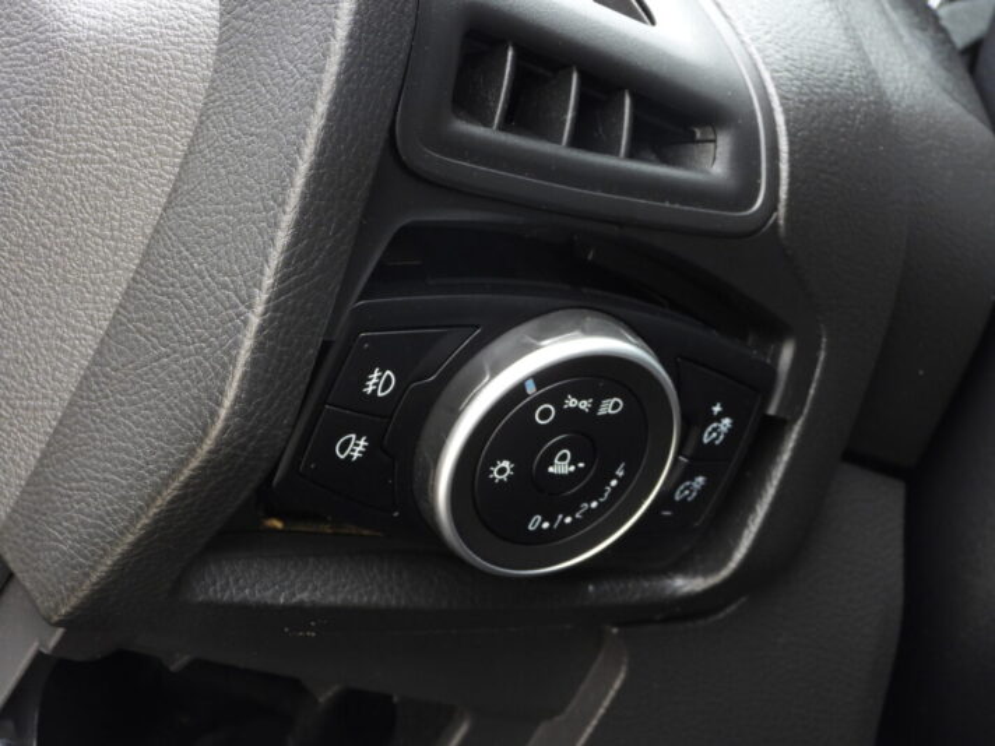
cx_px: 498
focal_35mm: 145
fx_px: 4168
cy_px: 373
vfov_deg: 10.2
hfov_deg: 13.6
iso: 320
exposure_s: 1/60
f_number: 4
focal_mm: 26.1
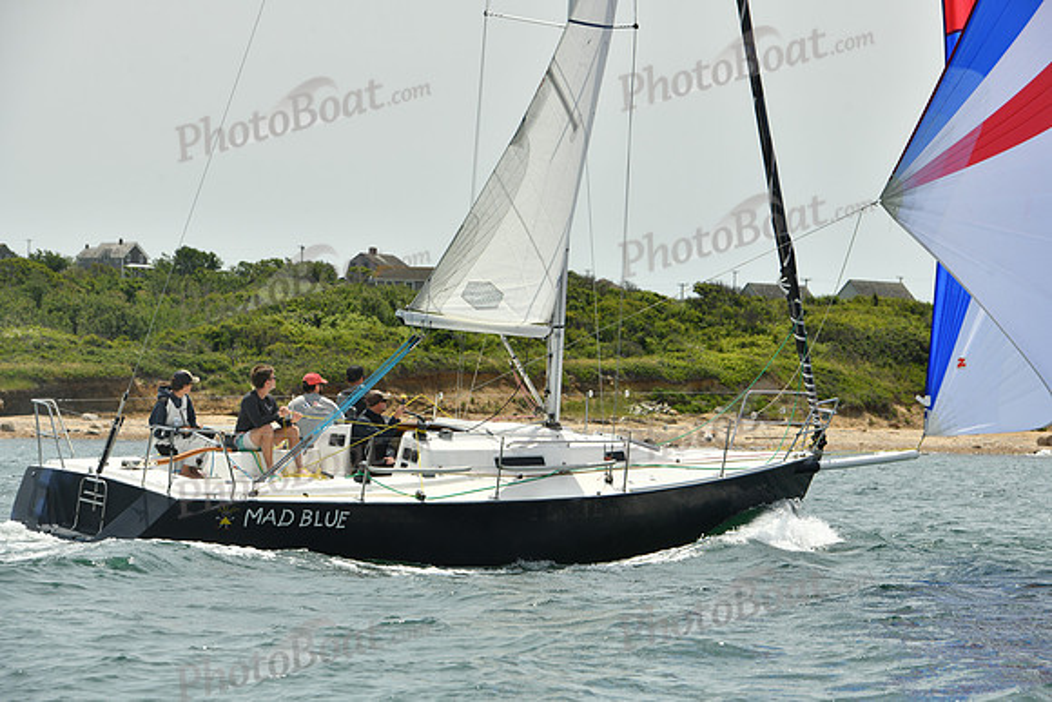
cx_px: 526
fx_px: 4092
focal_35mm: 140
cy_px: 351
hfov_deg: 14.7
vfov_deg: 9.8
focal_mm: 140
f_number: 9
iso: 320
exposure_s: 1/1250
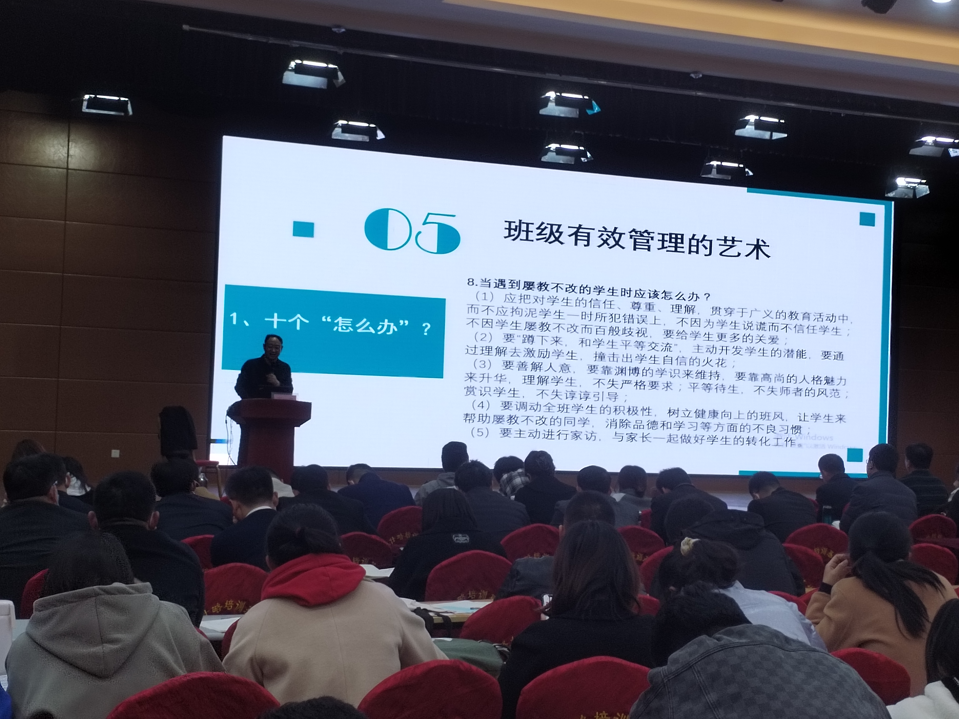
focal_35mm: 56
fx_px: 1551
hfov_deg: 34.3
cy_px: 360
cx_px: 480
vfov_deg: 26.1
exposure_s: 1/50
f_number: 1.8
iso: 221
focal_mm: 4.75
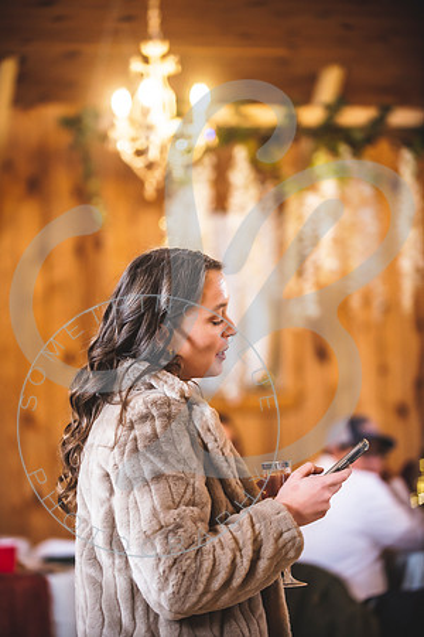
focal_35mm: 116
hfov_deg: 11.8
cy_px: 318
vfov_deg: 17.6
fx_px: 2049
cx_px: 212
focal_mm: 116
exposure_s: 1/200
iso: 1000
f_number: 2.8
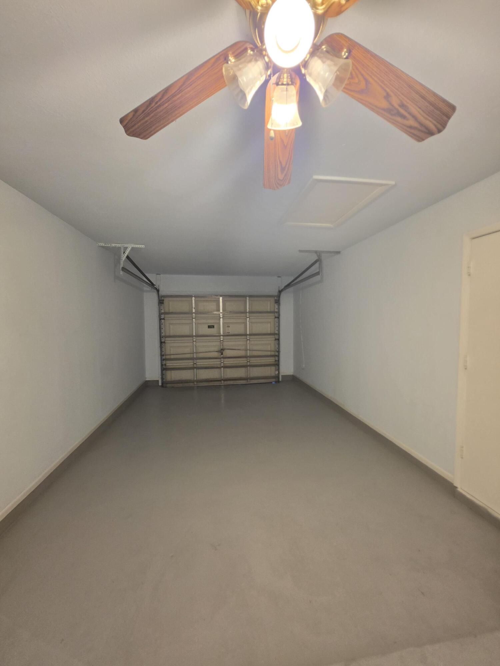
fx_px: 250
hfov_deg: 89.9
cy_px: 333
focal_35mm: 13
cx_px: 250
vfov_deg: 106.2
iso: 200
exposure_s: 1/60
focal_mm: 2.2
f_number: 1.9
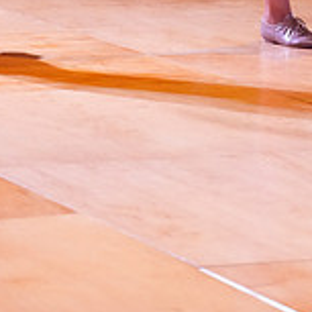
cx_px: 158
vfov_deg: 5.4
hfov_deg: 5.5
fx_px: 3263
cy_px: -267
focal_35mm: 320
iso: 5000
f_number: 2.8
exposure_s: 1/400
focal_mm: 99
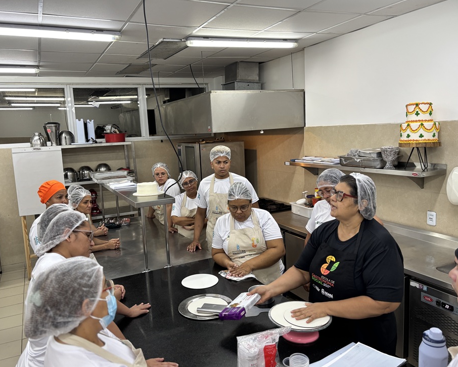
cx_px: 210
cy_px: 186
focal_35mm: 28
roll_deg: +2.5
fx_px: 380
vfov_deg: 51.5
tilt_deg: -9.2
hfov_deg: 62.1
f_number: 1.6
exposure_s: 1/60
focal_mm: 5.96
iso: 100
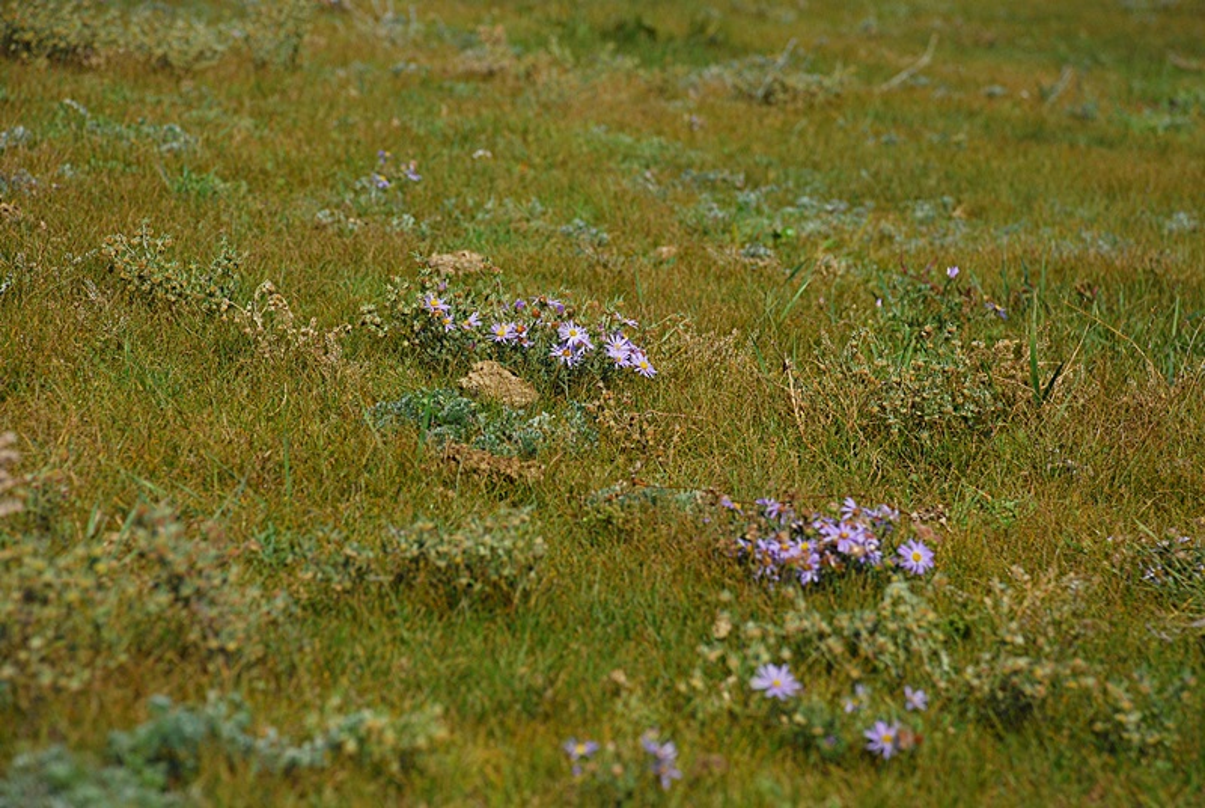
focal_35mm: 112
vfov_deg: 12.2
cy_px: 404
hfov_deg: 18.2
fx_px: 3771
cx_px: 602
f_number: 5.6
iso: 400
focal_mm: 75
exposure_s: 1/2500
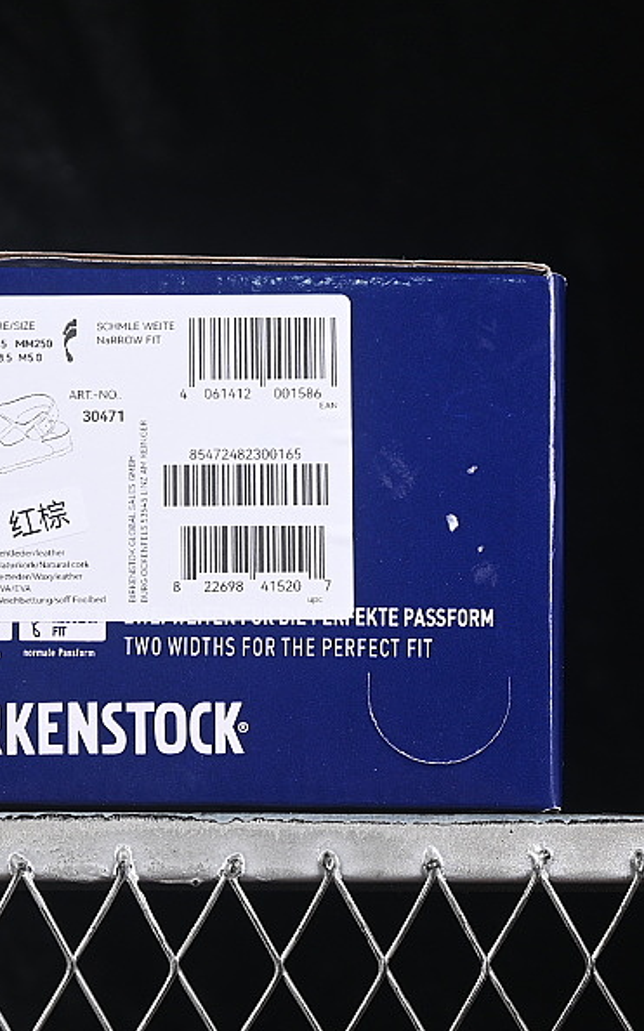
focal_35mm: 139
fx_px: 3905
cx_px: 257
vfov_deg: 15.0
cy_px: 420
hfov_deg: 9.4
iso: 160
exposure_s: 1/60
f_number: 6.3
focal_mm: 50
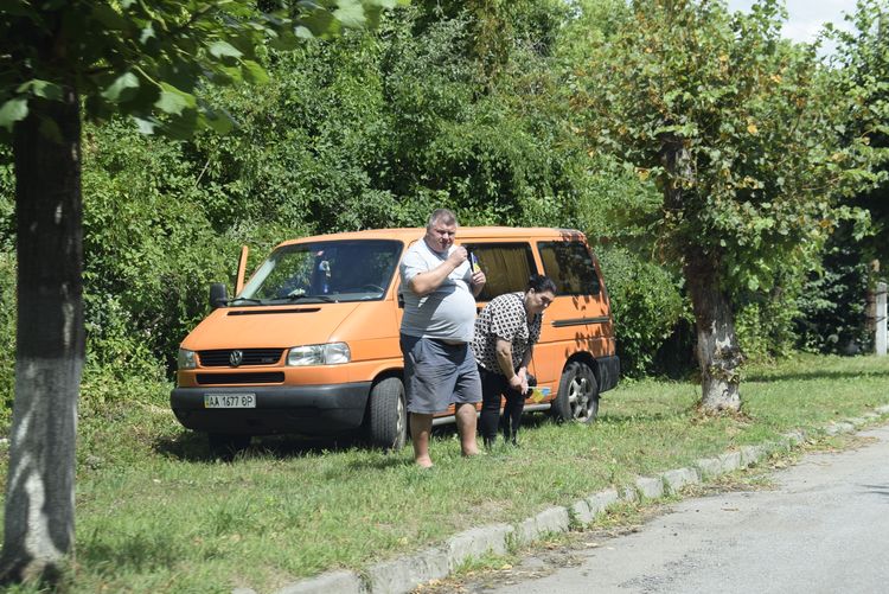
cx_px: 444
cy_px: 297
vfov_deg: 16.6
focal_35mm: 82
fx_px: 2038
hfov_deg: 24.6
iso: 220
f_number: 8
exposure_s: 1/250
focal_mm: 55
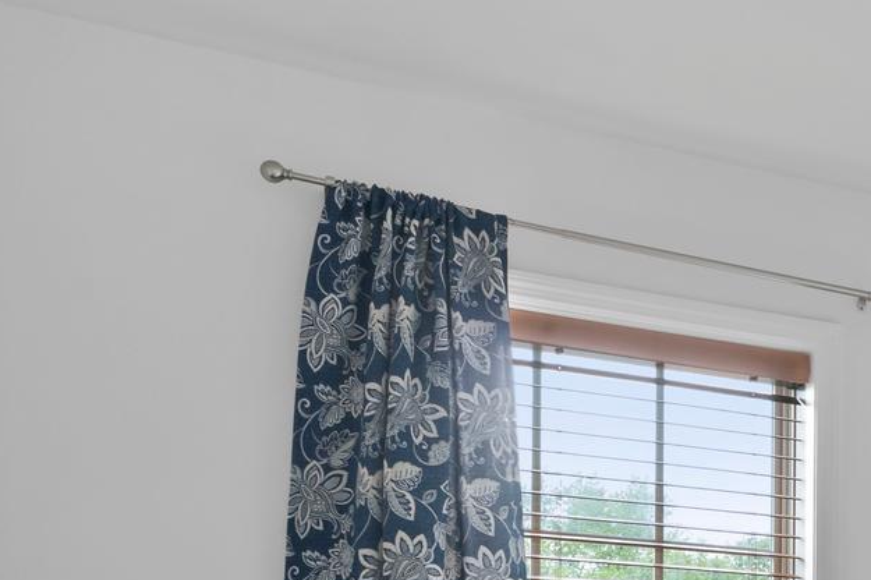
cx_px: 1197
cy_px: 839
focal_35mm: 59
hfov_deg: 27.1
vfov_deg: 20.2
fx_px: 1427
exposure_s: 1/8
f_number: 8
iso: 500
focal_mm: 18
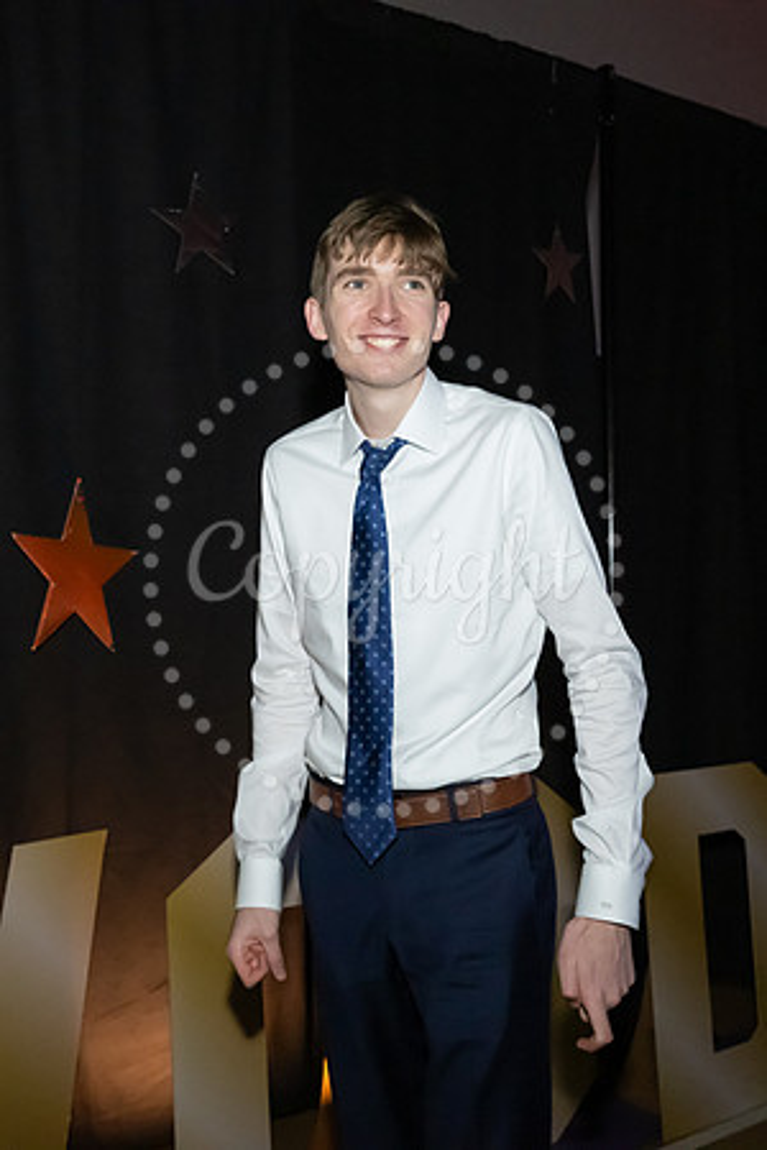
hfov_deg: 36.6
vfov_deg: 53.1
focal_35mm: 36
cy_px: 575
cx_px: 282
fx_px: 1150
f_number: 5.6
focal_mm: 24
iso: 6400
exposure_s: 1/100
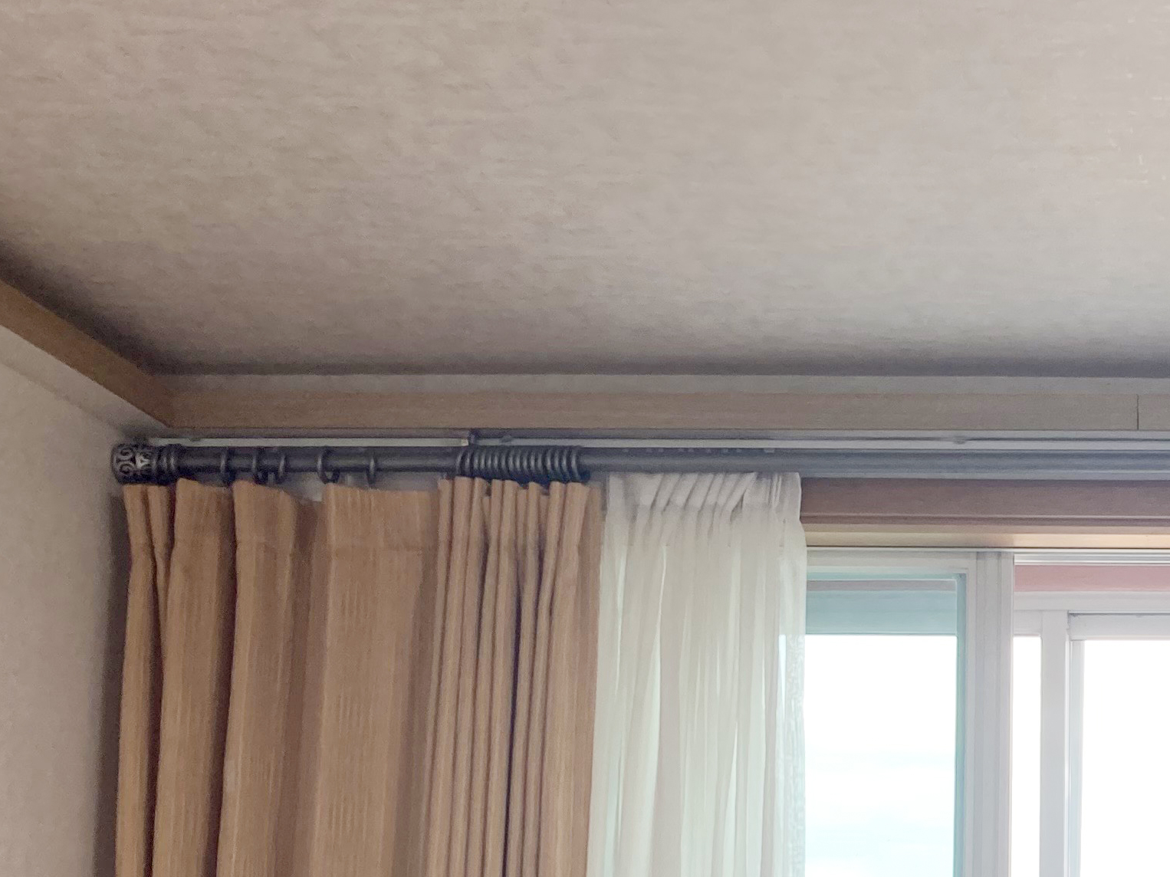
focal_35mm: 74
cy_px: 934
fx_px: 2501
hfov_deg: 24.1
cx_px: 1382
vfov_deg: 19.2
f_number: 1.8
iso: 25
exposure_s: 1/120
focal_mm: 3.99
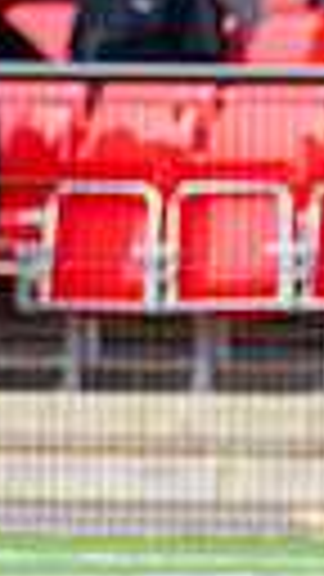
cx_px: -631
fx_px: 33067
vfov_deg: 1.0
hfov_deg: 0.6
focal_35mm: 2165
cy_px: -512
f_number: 4
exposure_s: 1/1000
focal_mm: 200
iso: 800
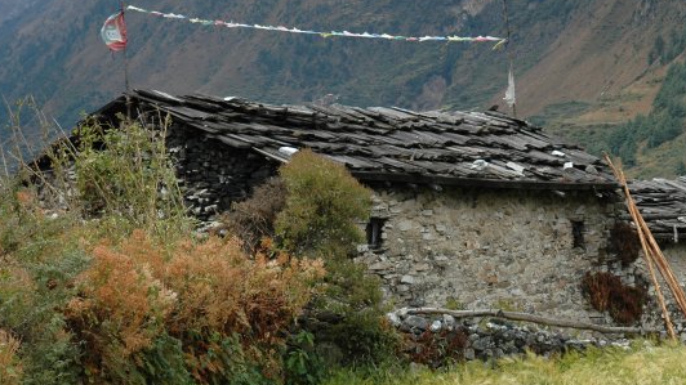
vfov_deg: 14.2
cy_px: 270
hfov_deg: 24.9
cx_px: 446
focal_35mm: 85
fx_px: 1546
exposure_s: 1/100
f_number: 5
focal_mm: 40
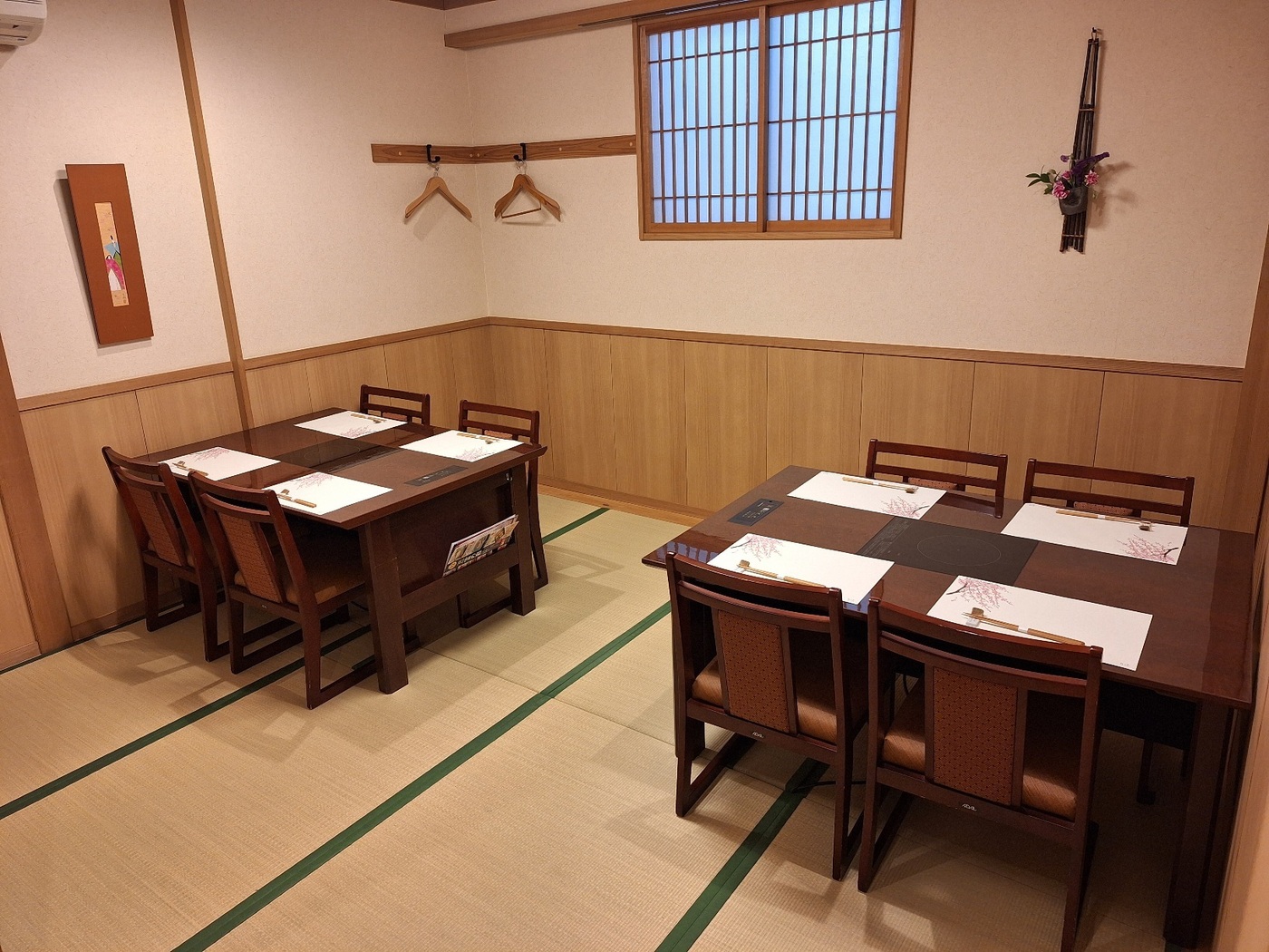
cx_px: 634
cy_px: 476
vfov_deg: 58.9
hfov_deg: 73.9
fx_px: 843
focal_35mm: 23
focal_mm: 5.54
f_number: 1.8
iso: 160
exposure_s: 1/50
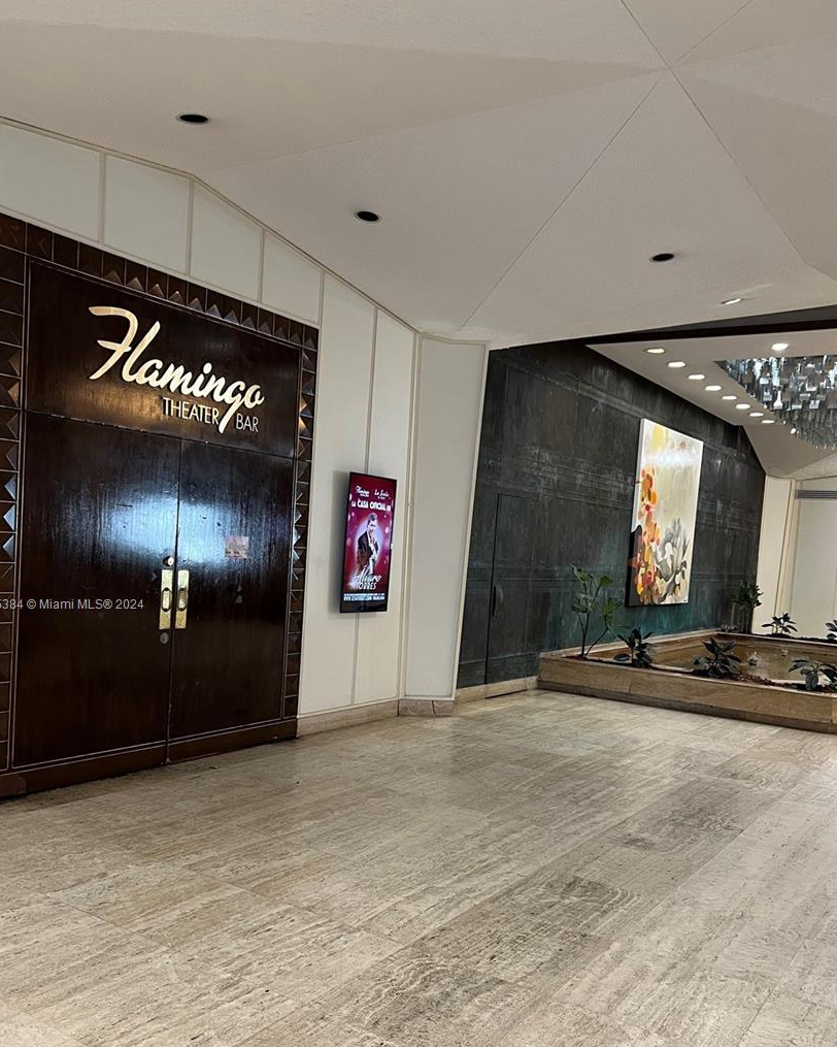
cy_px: 606
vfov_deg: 58.5
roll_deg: -4.2
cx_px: 420
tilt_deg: -3.4
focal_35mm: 30
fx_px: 929
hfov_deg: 48.5
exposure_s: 1/60
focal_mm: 5.7
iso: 250
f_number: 1.5
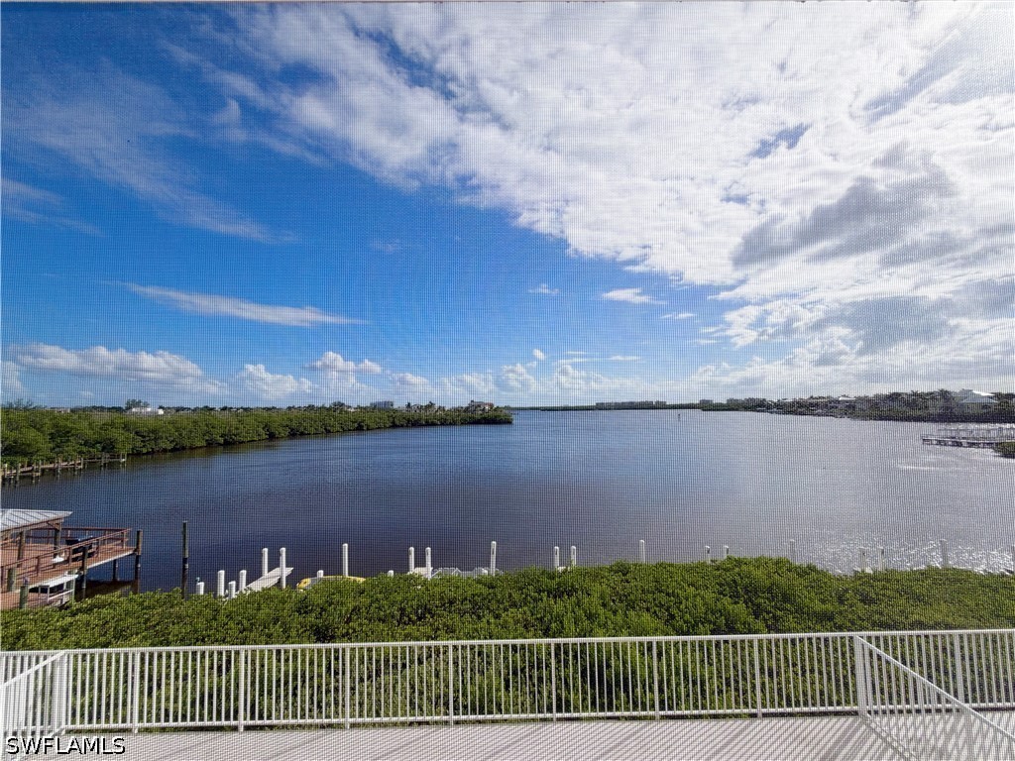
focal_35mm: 14
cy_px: 380
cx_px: 508
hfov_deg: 102.1
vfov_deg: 85.7
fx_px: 411
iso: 20
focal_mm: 2.22
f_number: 2.2
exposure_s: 1/1399
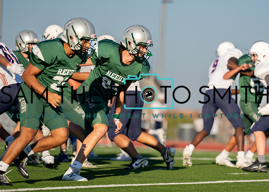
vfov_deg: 5.7
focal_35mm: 253
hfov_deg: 8.0
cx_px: 172
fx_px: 1932
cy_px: 96
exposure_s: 1/5000
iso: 200
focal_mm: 200
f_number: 2.8
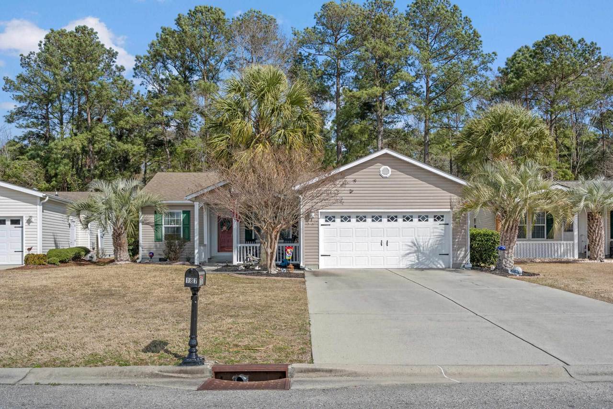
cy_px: 204
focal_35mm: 30
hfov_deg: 61.9
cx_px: 306
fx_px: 511
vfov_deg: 43.6
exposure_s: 1/250
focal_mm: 30
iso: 200
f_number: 8
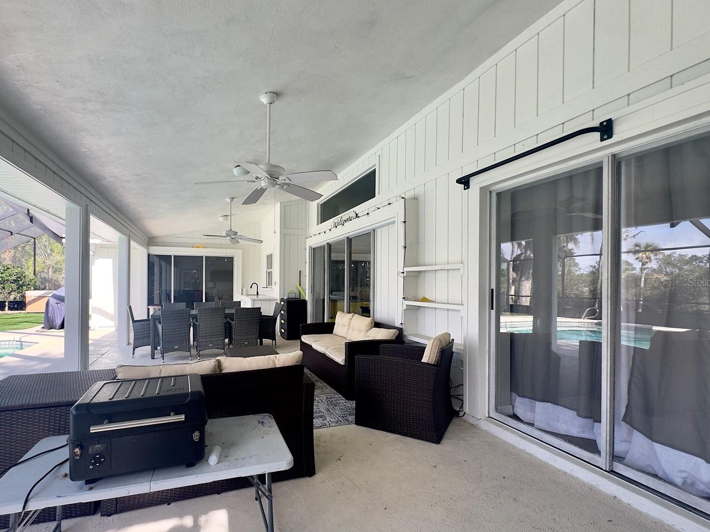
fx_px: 349
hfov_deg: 90.5
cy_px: 282
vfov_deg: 74.6
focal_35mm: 17
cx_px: 308
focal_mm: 2.22
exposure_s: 1/99
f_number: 2.2
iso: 40
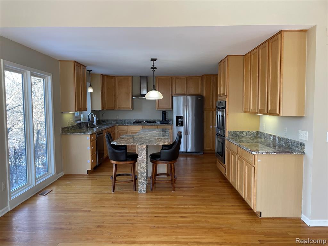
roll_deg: +1.0
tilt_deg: -4.3
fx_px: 246
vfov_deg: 53.1
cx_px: 164
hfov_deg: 67.3
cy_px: 123
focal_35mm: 26
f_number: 1.6
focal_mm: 4.2
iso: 64
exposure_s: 1/120
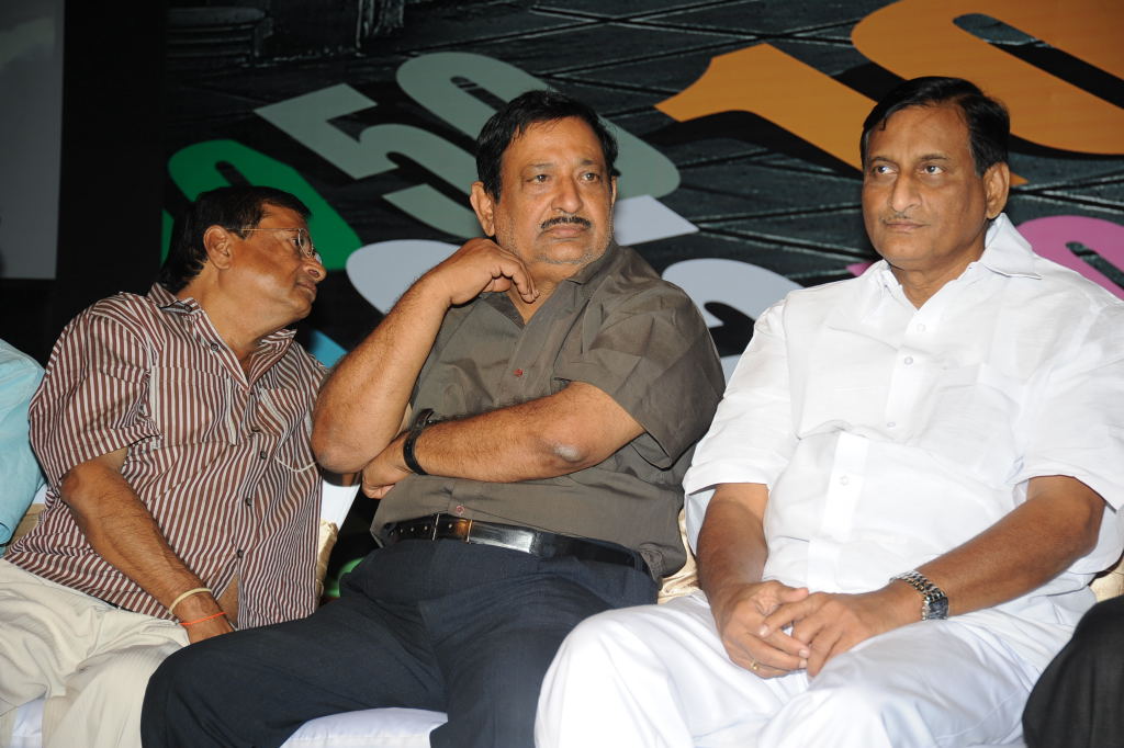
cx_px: 562
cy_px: 374
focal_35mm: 102
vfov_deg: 13.4
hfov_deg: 20.0
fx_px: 3183
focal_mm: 102
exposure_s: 1/125
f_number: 5.6
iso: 320
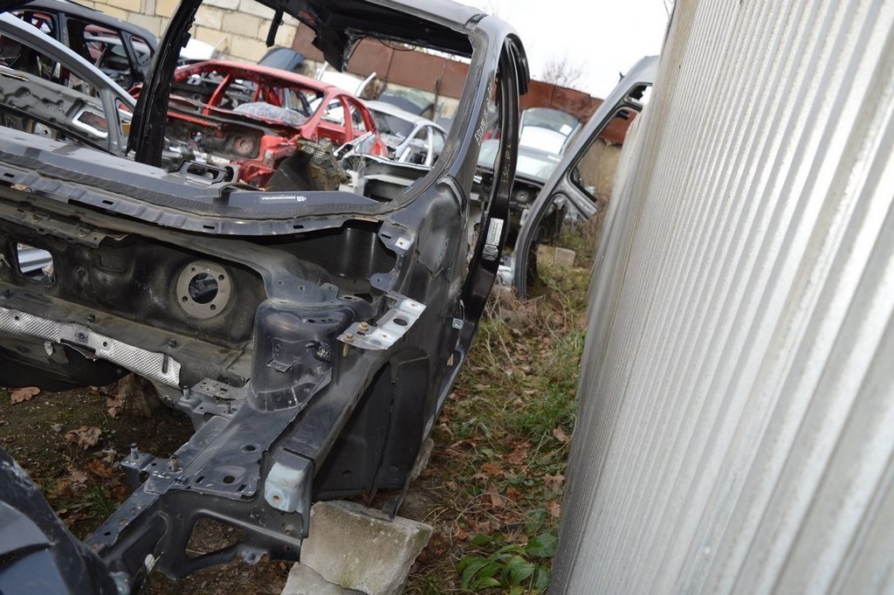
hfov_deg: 67.4
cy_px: 298
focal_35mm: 27
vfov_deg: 47.9
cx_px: 447
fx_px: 670
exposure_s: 1/160
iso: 100
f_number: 4
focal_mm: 18
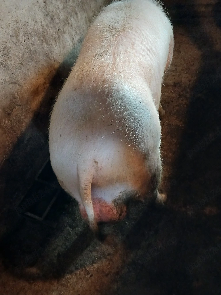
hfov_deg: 51.4
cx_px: 110
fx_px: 230
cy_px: 148
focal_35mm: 27
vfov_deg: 65.3
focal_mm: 3.98
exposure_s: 1/25.1
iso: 500
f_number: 1.8
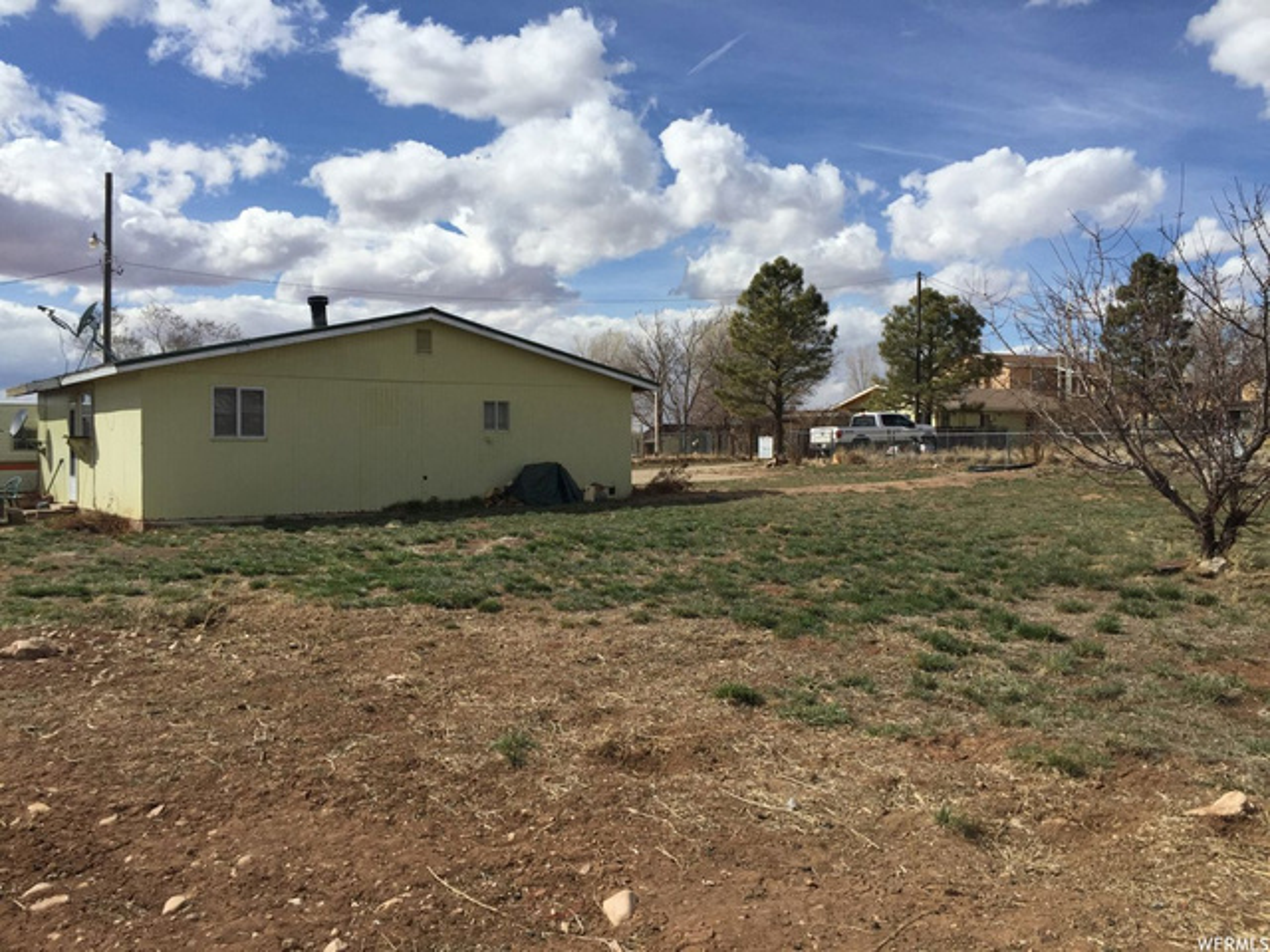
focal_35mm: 29
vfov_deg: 48.2
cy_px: 476
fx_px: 1064
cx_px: 635
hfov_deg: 61.7
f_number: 2.2
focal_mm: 4.15
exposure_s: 1/3968
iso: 32
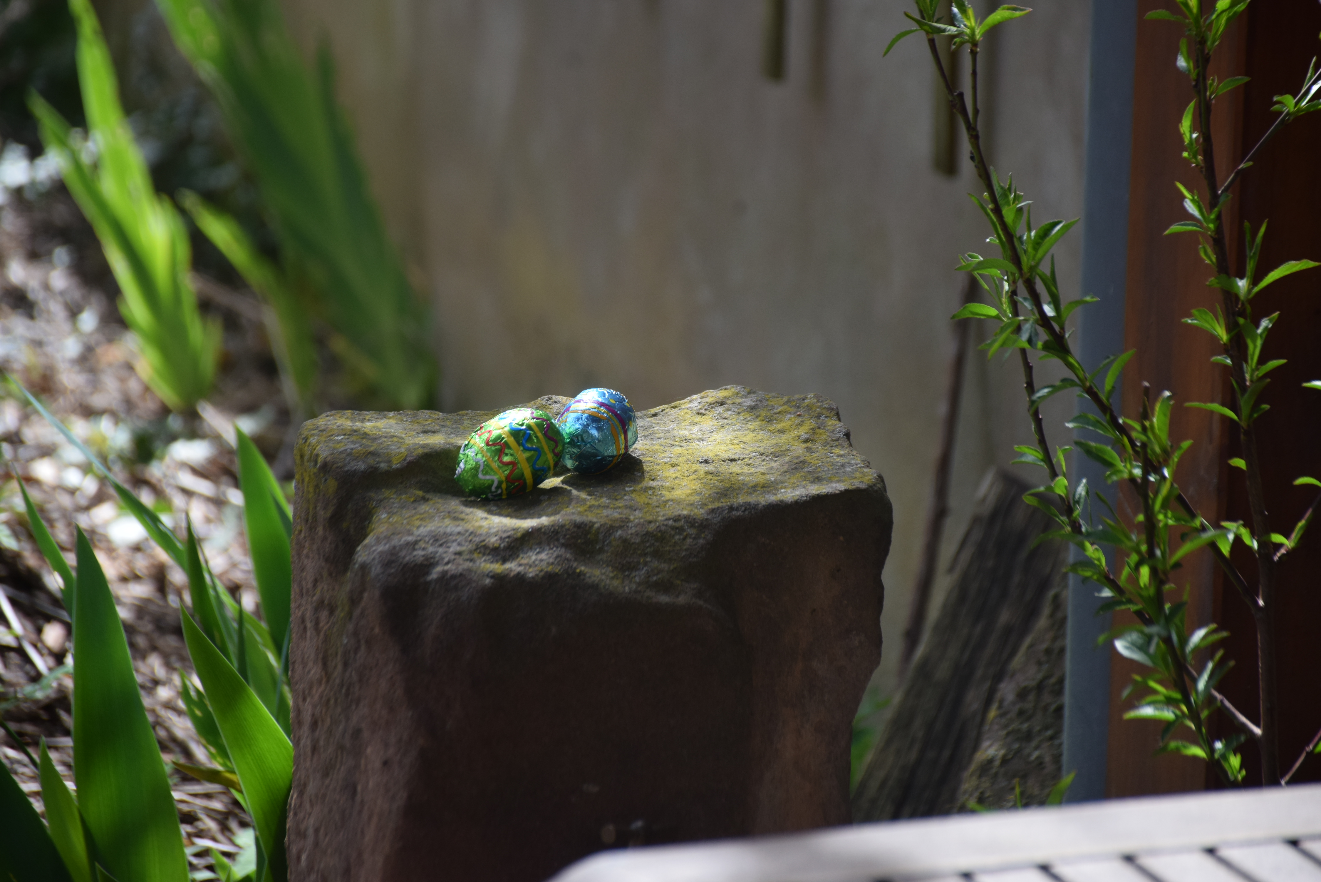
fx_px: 7707
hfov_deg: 9.8
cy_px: 441
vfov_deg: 6.5
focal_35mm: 210
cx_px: 660
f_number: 5.6
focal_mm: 140
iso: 400
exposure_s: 1/500
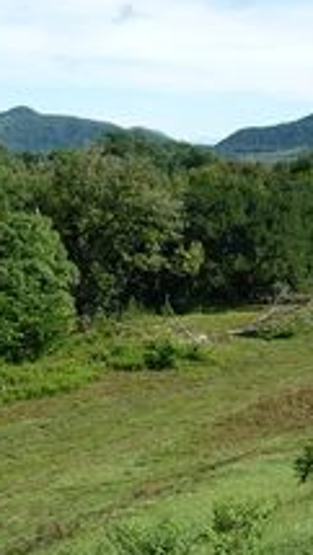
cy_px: 324
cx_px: 212
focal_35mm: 55
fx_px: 811
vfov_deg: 37.7
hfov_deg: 21.7
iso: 80
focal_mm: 5.5
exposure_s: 1/800
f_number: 2.8
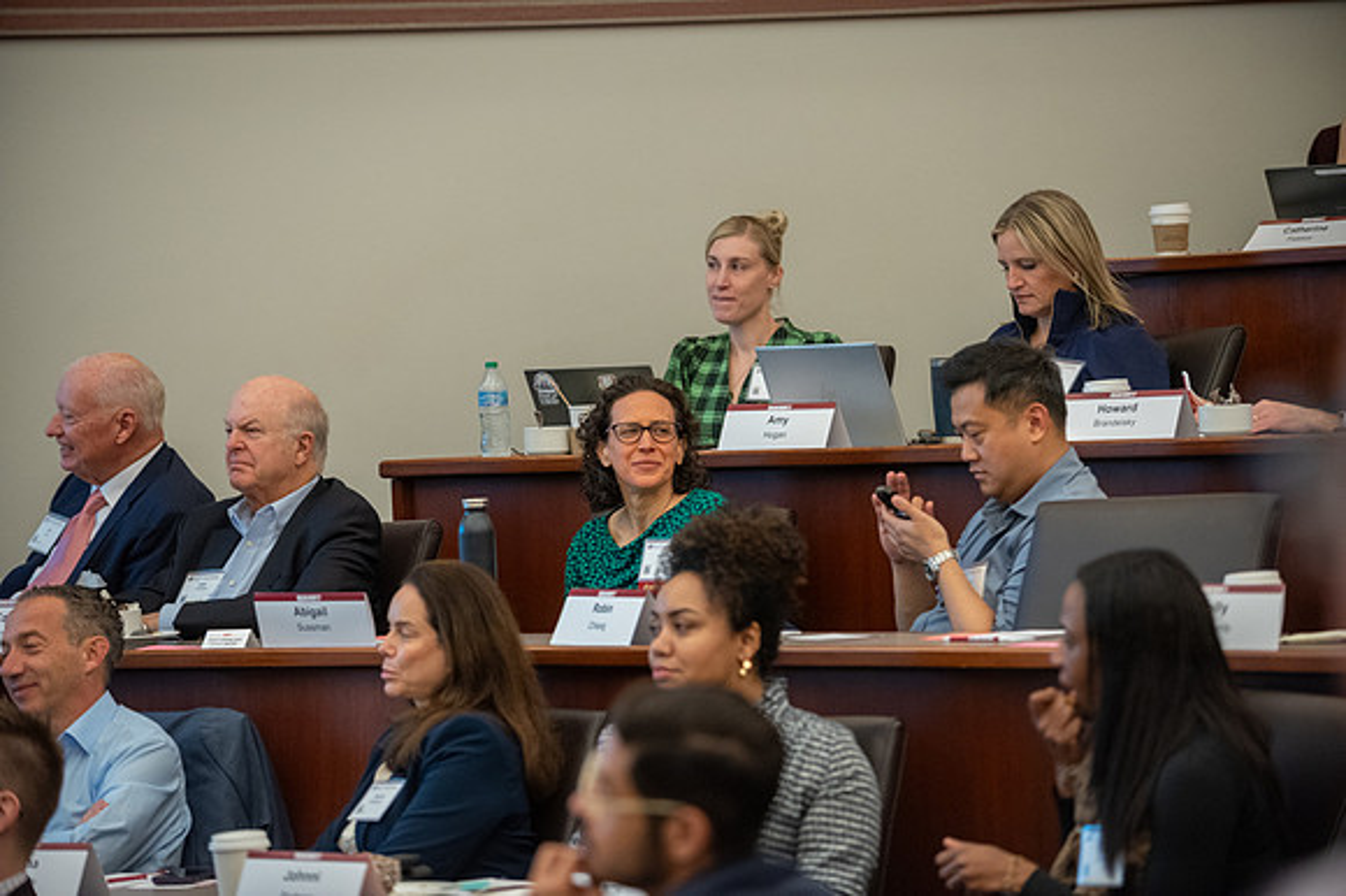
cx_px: 673
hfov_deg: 14.6
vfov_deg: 9.8
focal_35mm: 140
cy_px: 448
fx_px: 5237
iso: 2000
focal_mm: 140
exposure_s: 1/160
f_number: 2.8
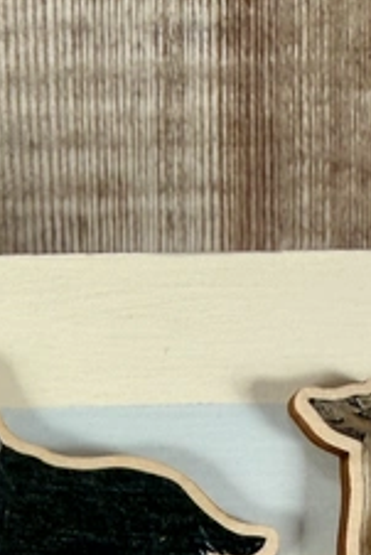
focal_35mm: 97
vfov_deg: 18.6
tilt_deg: -85.0
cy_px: 830
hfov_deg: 13.4
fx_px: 1497
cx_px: -162
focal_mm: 2.22
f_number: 2.2
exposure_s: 1/99
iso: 50
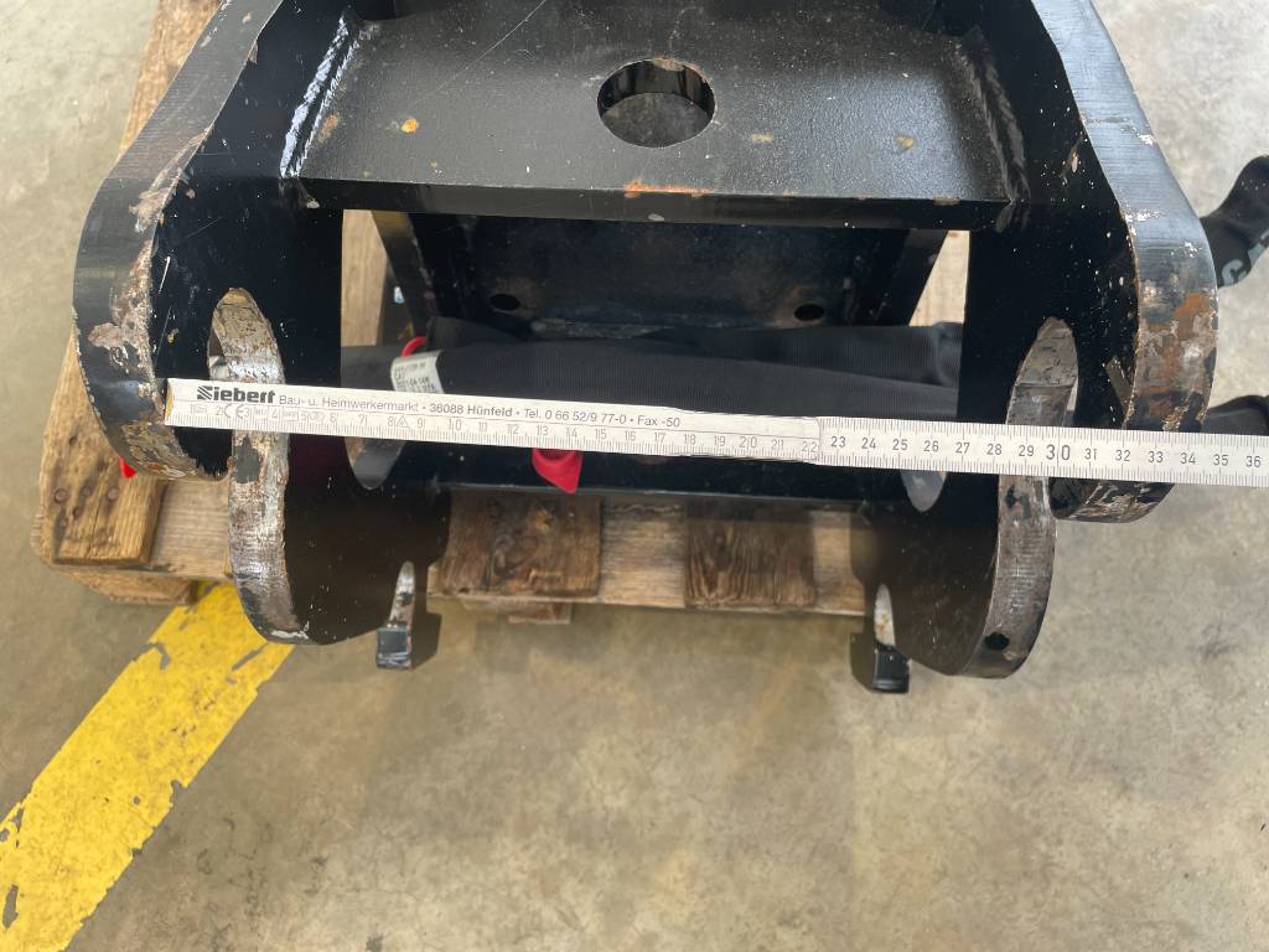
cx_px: 634
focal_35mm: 26
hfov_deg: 67.3
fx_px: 953
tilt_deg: -67.5
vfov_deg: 53.1
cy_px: 476
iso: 64
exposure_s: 1/121
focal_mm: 4.2
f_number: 1.6
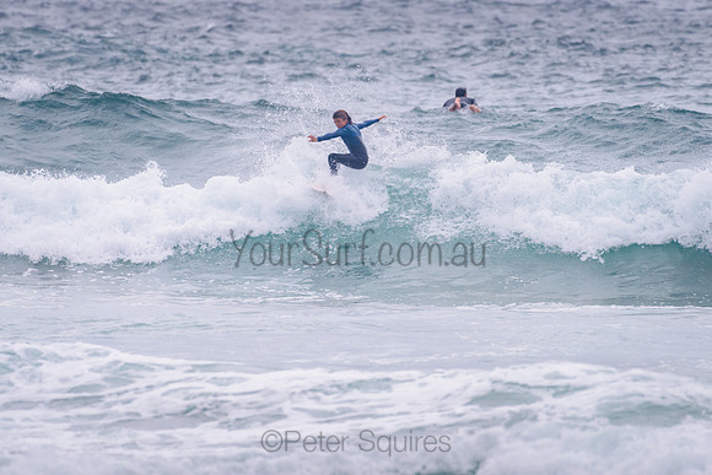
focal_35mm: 613
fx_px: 12124
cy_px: 205
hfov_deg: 3.4
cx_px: 372
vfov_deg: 2.2
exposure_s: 1/2000
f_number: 5.6
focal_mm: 500
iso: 1100
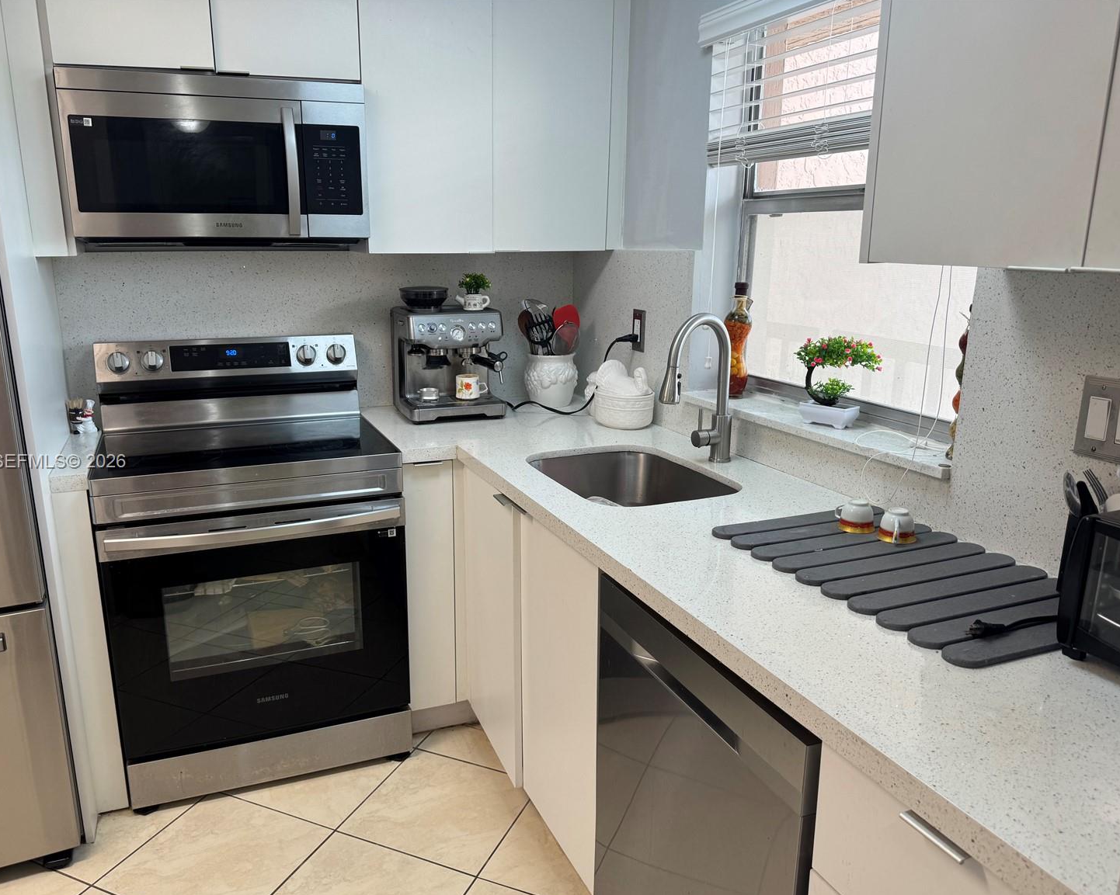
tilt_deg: -15.9
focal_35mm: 26
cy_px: 463
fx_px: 862
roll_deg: +0.6
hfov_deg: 65.9
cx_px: 506
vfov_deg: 54.9
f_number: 1.78
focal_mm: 6.76
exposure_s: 1/135
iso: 64
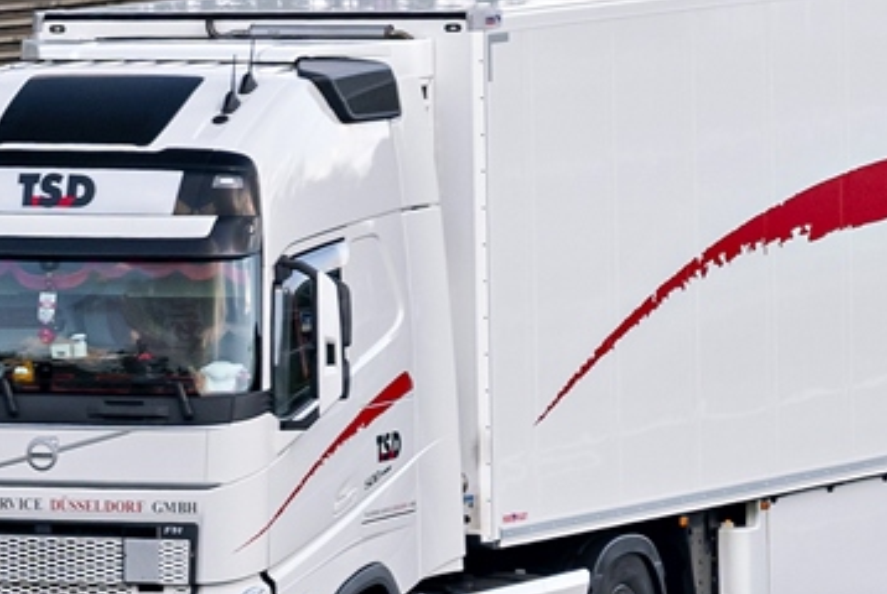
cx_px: 498
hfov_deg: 7.7
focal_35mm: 268
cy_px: 260
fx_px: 6614
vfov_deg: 5.1
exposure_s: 1/320
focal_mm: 120
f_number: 6.3
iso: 320
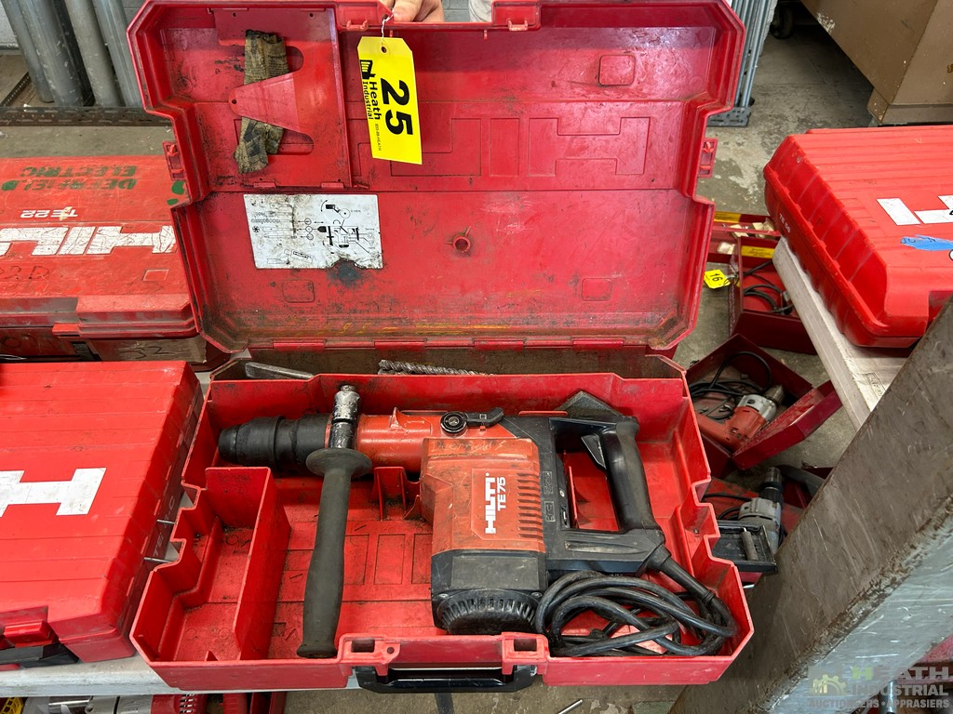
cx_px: 476
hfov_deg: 67.3
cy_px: 357
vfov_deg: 53.1
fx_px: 716
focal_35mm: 26
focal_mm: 5.7
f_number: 1.5
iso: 125
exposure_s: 1/60
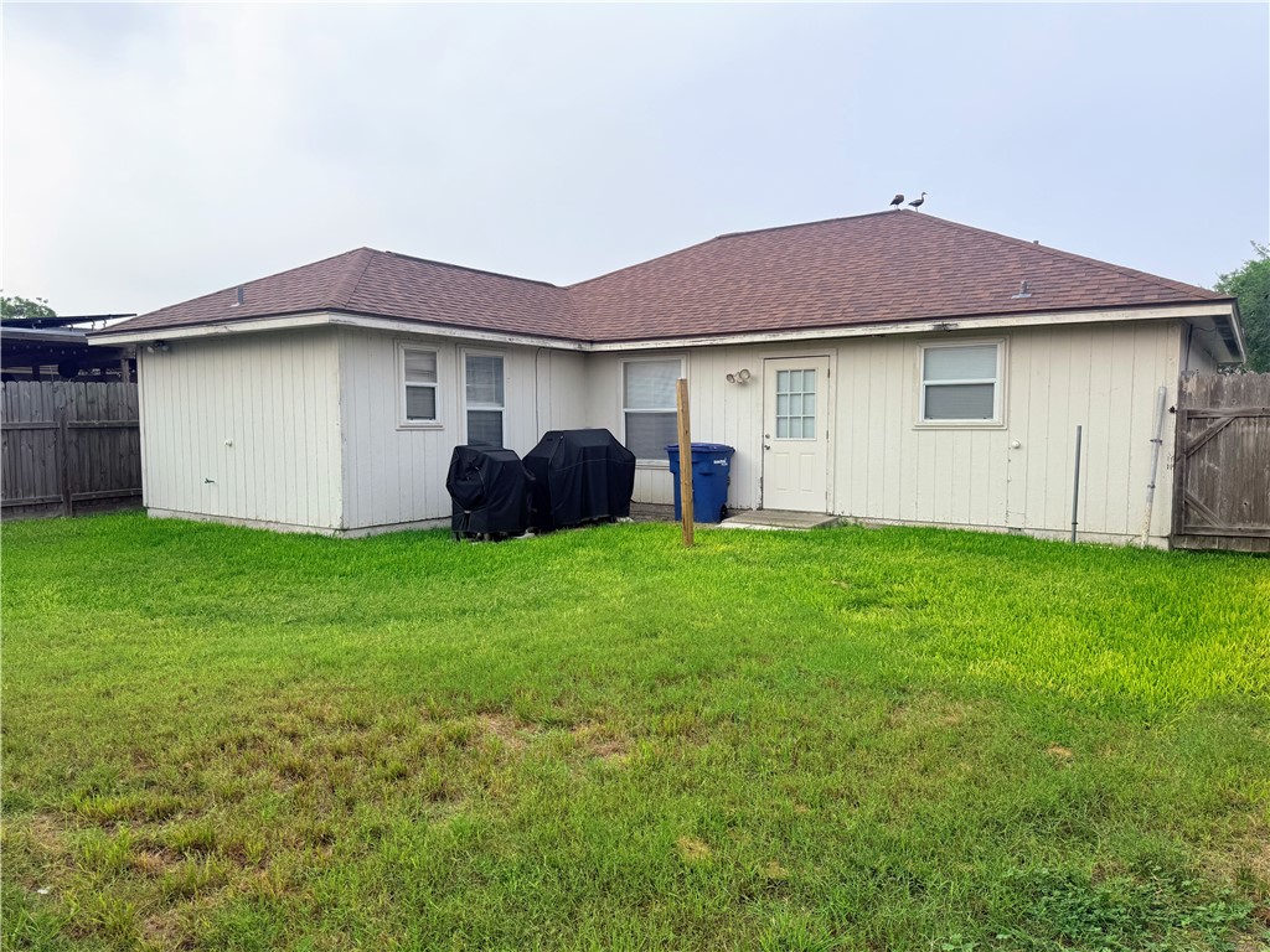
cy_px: 476
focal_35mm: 24
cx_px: 635
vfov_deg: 56.8
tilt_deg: -4.0
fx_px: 881
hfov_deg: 71.6
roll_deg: -0.3
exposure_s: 1/2611
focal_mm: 6.76
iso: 80
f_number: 1.78
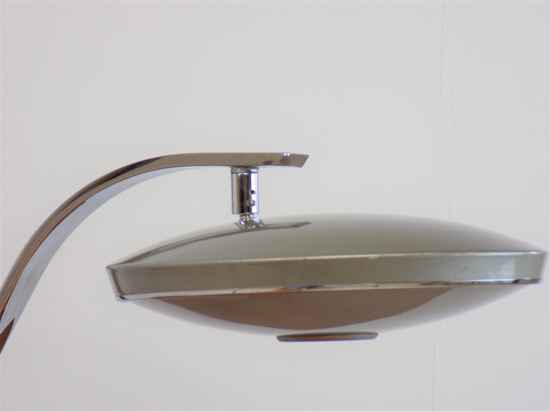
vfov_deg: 12.6
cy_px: 206
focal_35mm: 118
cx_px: 275
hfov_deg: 16.7
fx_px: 1875
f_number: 4.8
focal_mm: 20.9
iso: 80
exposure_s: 1/40
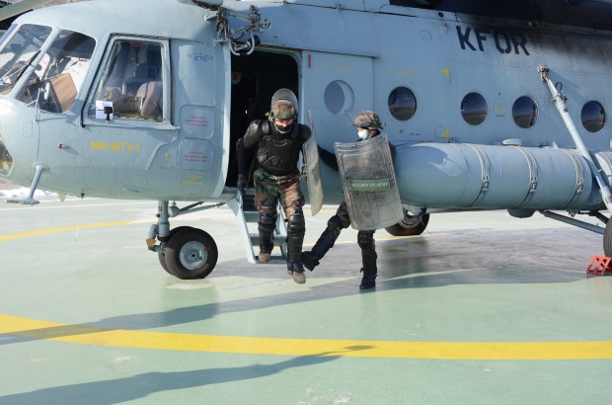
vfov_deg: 23.6
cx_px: 306
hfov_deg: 35.1
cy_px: 202
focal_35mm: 57
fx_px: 967
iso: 640
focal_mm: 38
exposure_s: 1/1000
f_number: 9
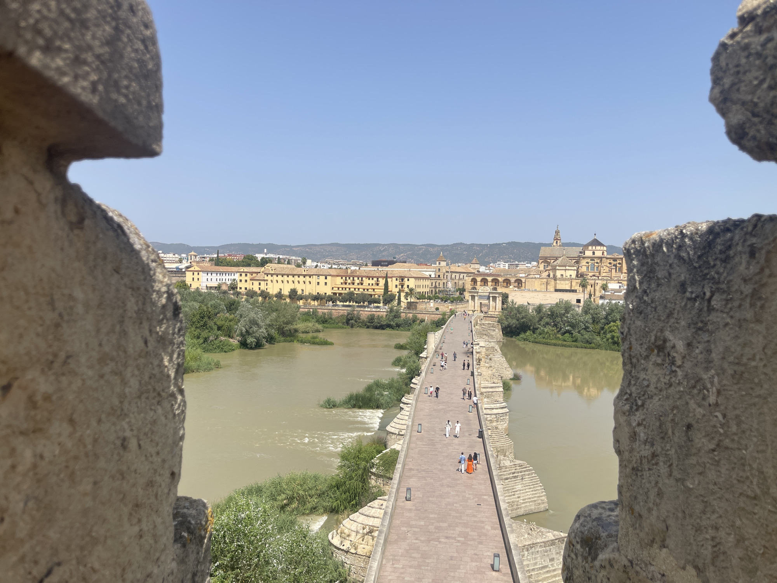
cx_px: 388
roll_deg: -0.8
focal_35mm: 25
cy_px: 292
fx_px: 561
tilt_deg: -1.8
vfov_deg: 54.9
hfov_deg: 69.4
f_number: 1.6
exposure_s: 1/4717
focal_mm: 5.1
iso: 32
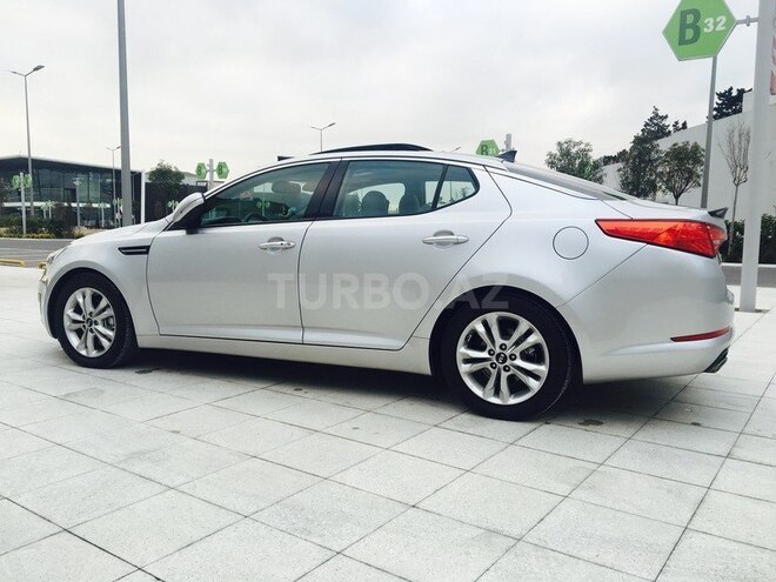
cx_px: 388
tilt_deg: -5.6
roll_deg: -0.3
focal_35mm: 29
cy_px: 291
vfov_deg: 48.2
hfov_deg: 61.7
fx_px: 650
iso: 25
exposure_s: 1/185
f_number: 2.2
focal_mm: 4.15
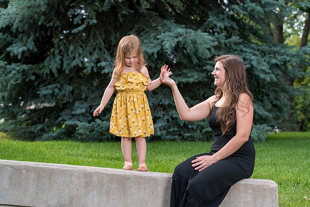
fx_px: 603
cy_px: 104
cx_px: 155
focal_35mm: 70
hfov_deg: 28.8
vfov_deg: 19.5
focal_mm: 70
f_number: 5
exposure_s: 1/200
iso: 250
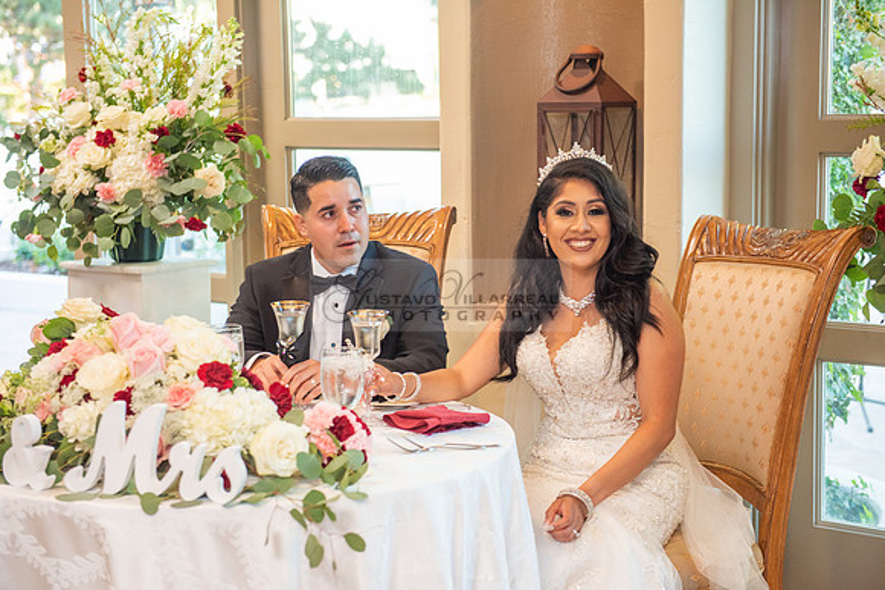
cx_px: 442
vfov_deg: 21.9
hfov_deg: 32.4
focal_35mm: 62
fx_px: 1524
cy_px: 295
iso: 1250
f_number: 3.5
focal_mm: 62
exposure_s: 1/125
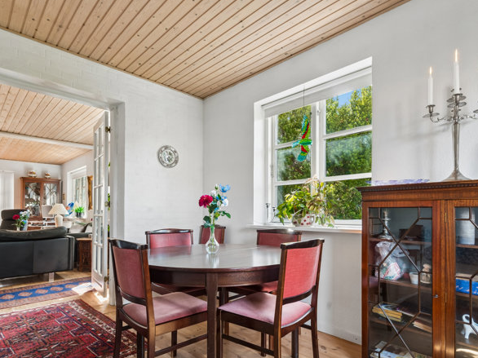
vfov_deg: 62.9
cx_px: 241
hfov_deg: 79.0
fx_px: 290
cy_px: 212
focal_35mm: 21
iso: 200
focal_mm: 16
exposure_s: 1/5
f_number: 10
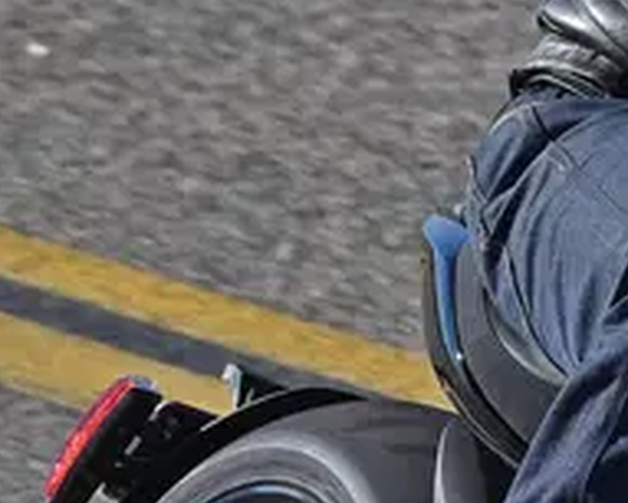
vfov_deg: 1.3
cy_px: 534
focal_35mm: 1177
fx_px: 21887
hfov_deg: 1.6
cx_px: 1171
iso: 250
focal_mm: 200
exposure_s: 1/1000
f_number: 7.1
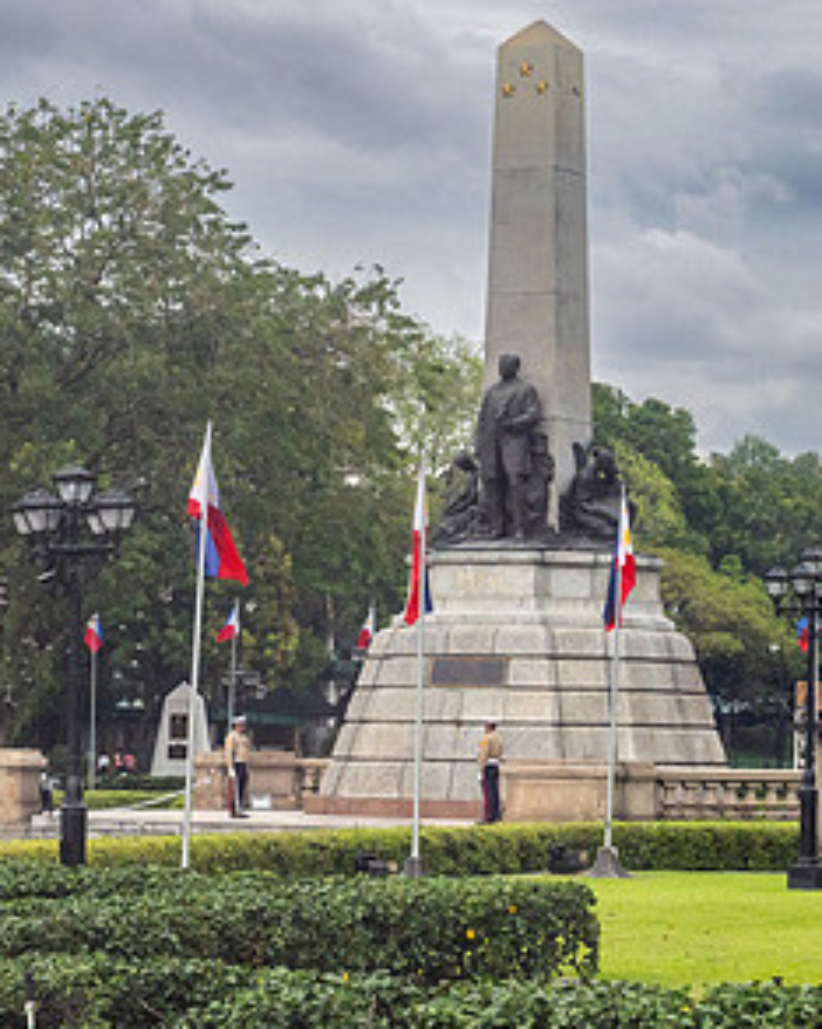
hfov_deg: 11.4
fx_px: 4110
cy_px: 447
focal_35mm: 135
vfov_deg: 14.3
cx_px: 664
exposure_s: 1/500
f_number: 8
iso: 1800
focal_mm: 70
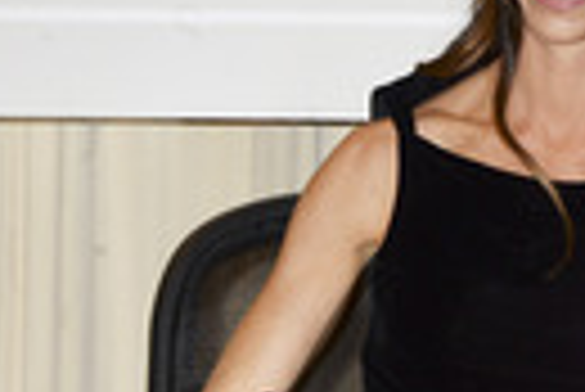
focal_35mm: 283
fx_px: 4604
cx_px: 914
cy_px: -77
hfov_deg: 7.1
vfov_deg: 4.9
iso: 500
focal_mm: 82
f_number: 7.1
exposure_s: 1/250
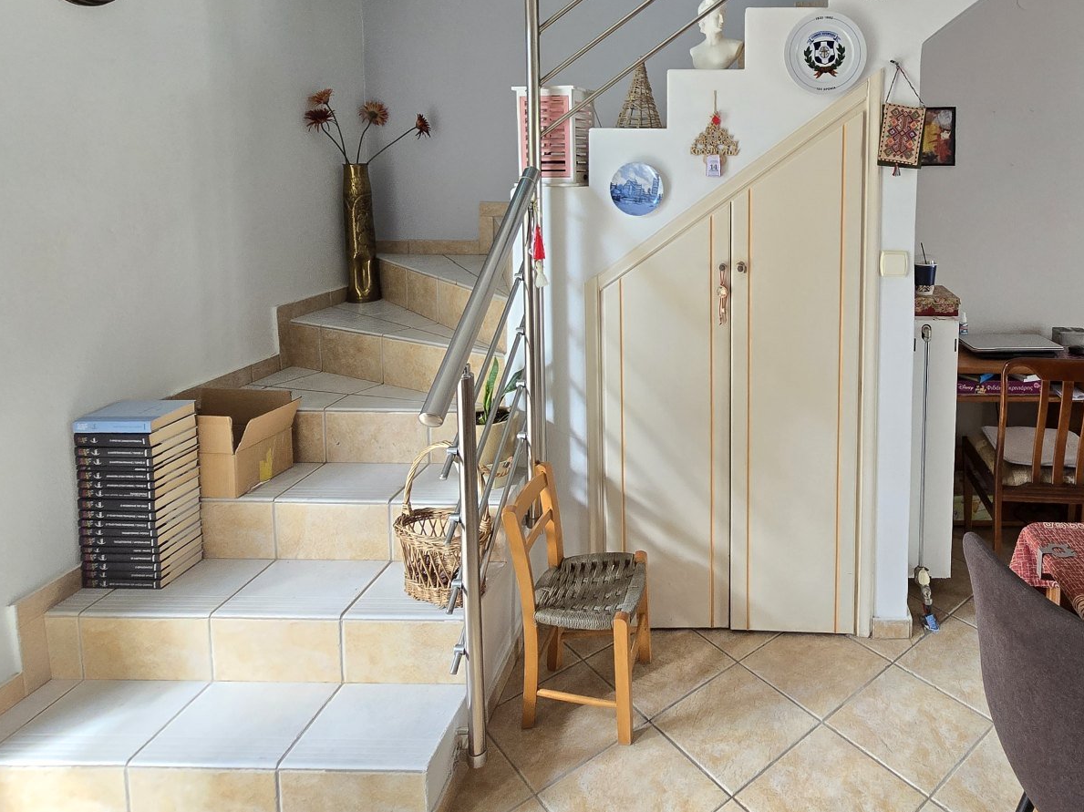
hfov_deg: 75.2
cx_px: 764
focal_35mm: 21
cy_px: 228
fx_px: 657
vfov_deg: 60.8
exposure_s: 1/60
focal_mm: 2.2
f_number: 2.2
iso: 320
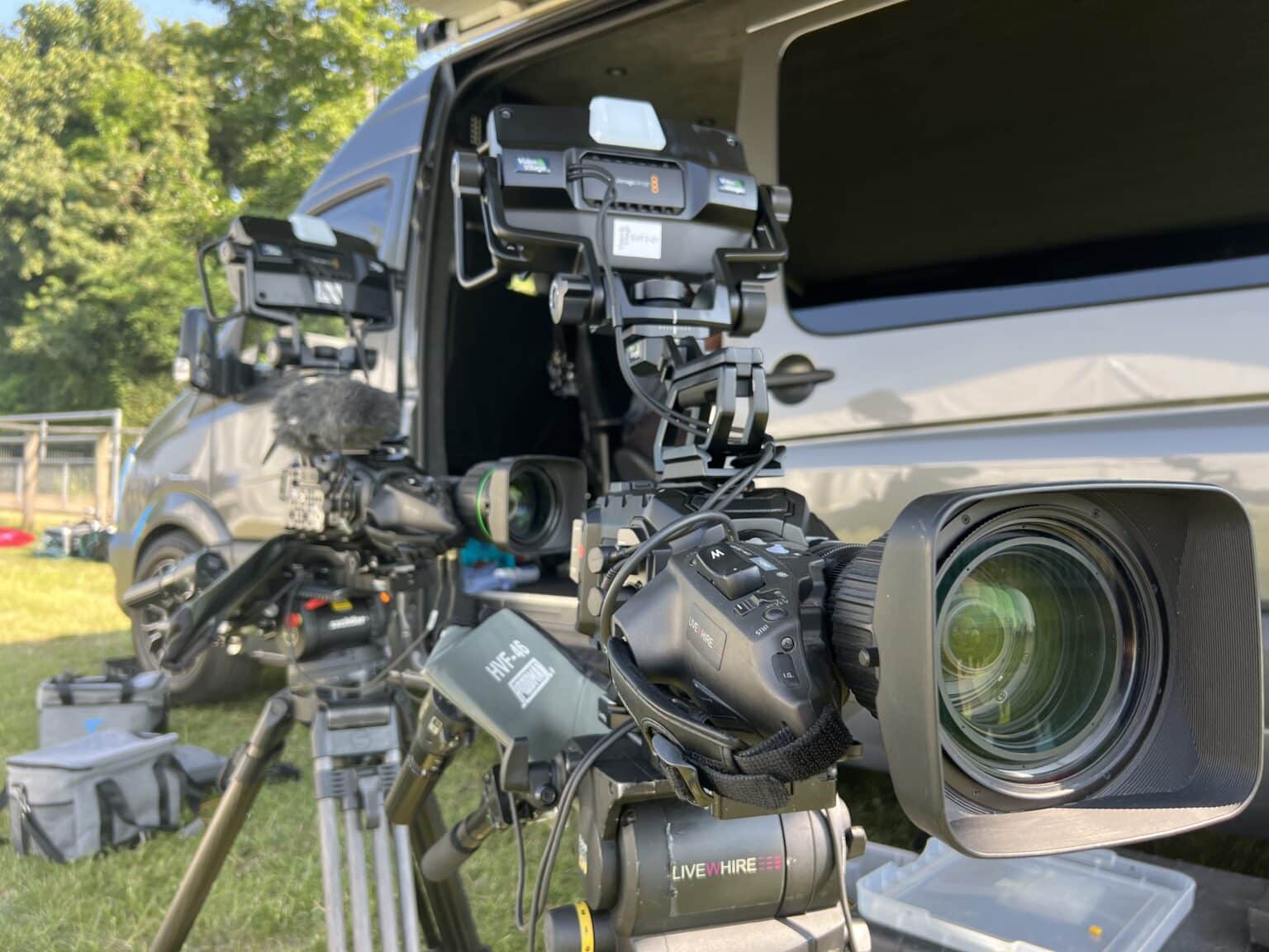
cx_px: 634
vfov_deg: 53.1
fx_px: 953
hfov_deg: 67.3
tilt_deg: -1.2
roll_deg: -0.3
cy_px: 476
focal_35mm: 26
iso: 50
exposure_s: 1/327
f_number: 1.5
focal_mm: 5.7
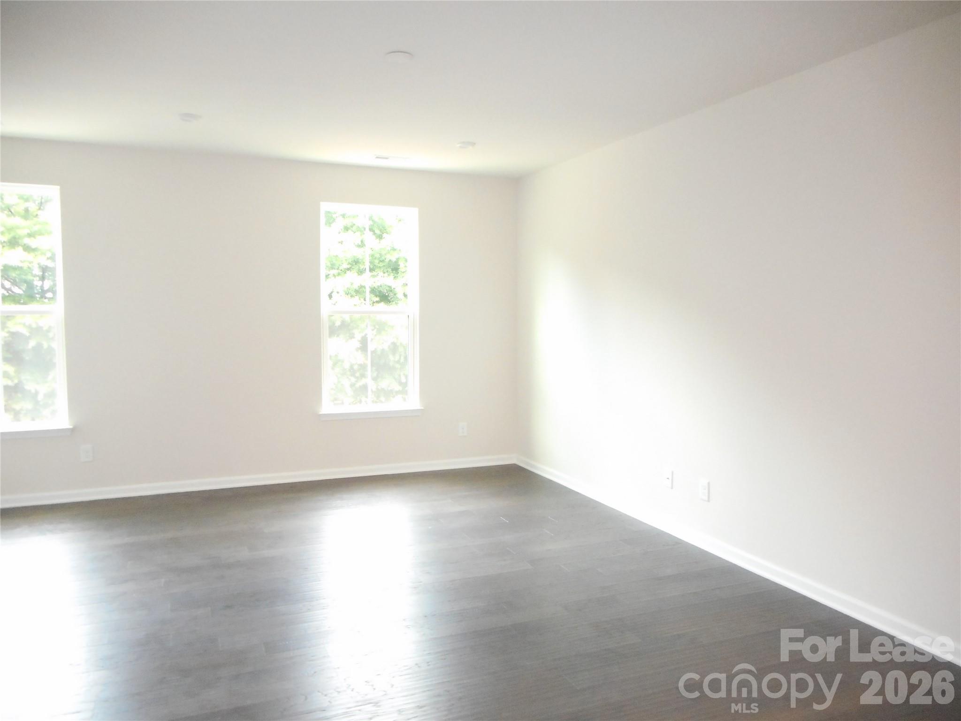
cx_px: 480
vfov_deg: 54.9
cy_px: 360
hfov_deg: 69.4
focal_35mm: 25
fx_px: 694
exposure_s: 1/25
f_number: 3.7
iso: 640
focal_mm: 4.5
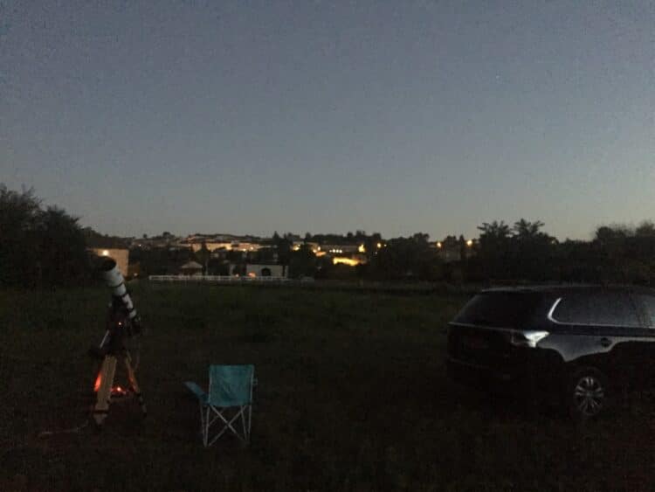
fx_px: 549
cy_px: 246
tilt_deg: +3.1
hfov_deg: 61.6
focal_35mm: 29
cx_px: 328
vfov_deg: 48.3
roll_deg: -1.4
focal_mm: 4.15
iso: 2000
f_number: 2.2
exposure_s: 1/17
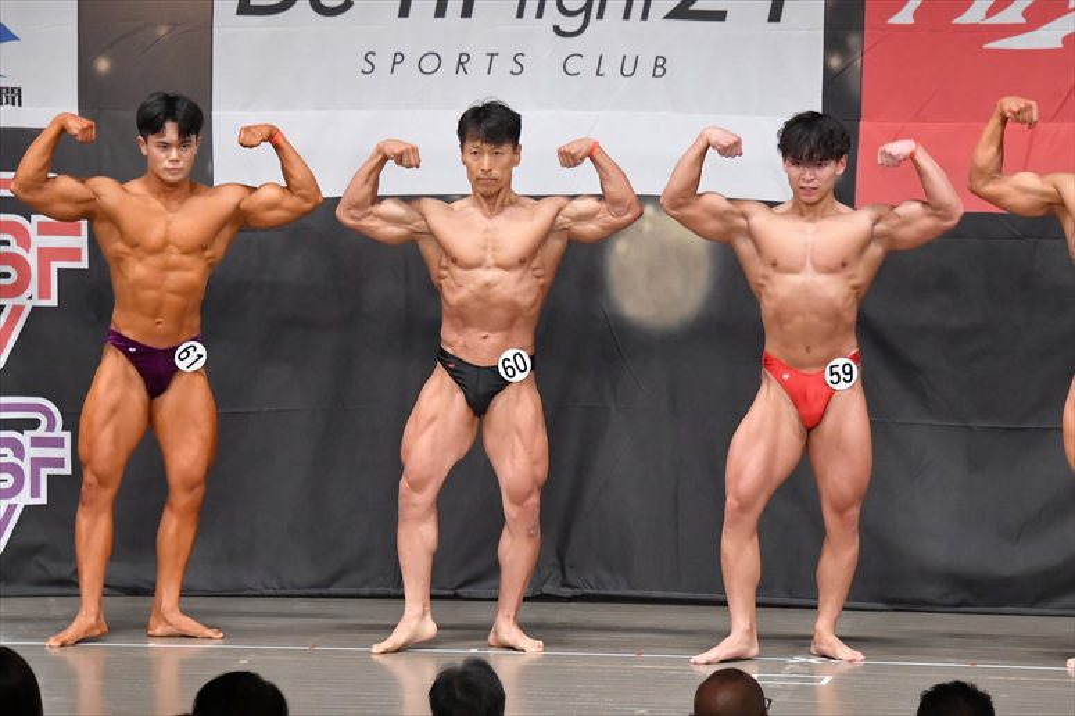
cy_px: 358
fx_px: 6029
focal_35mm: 202
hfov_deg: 10.2
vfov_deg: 6.8
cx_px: 538
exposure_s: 1/400
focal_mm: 135
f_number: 5.6
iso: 6400
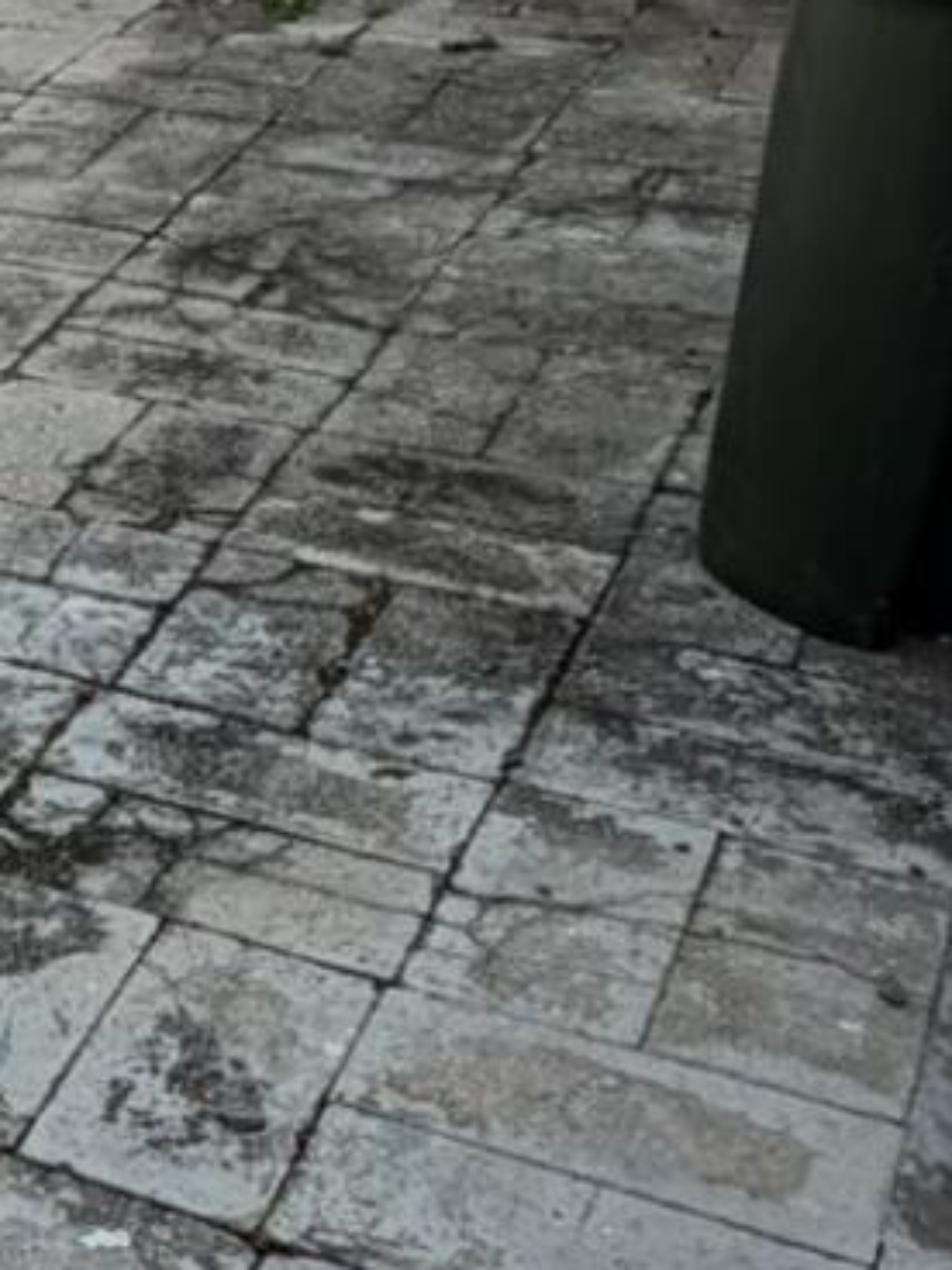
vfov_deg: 25.7
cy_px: 670
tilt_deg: -29.7
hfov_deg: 15.9
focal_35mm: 76
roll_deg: +2.8
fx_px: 2787
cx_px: -845
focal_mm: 2.22
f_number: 2.2
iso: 64
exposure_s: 1/448
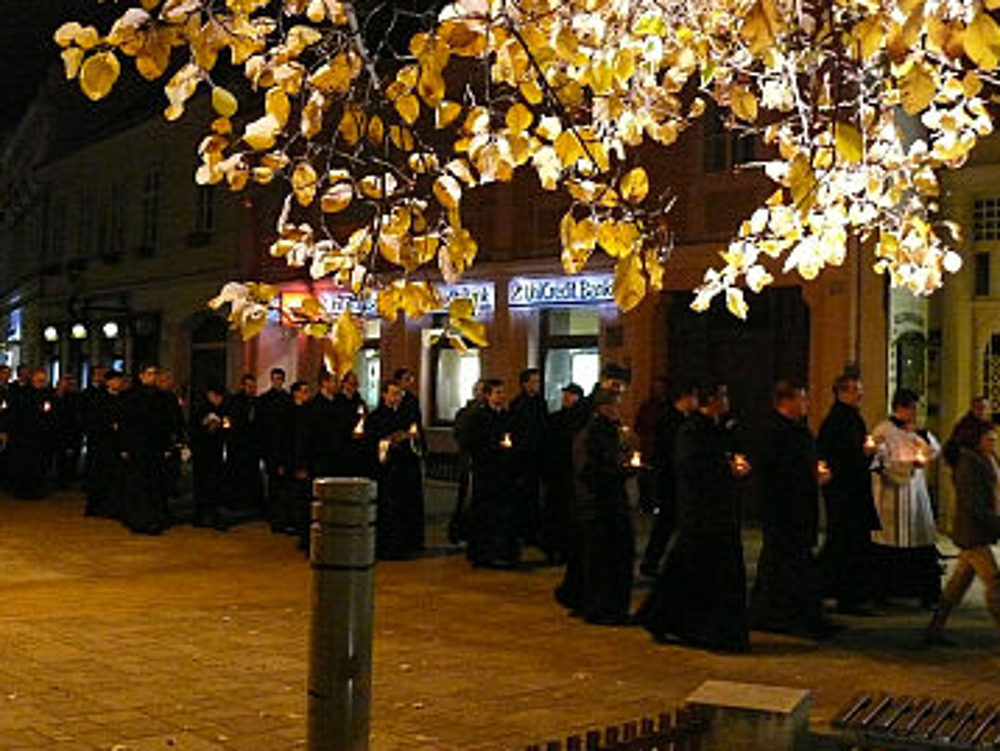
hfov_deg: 42.9
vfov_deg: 32.9
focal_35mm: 44
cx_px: 464
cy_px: 366
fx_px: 1272
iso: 800
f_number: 2.8
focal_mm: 7.4
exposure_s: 1/20
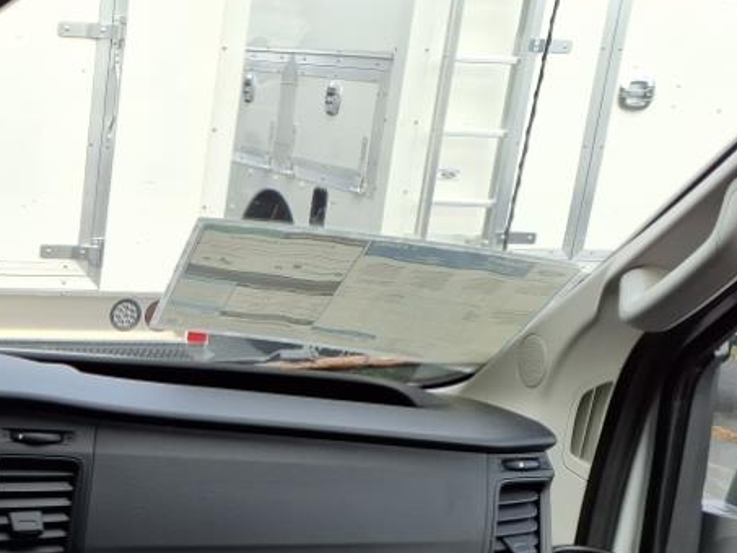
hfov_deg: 28.7
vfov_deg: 23.5
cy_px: 478
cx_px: -72
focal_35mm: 61
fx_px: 1299
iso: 40
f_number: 1.9
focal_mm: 3.58
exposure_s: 1/323
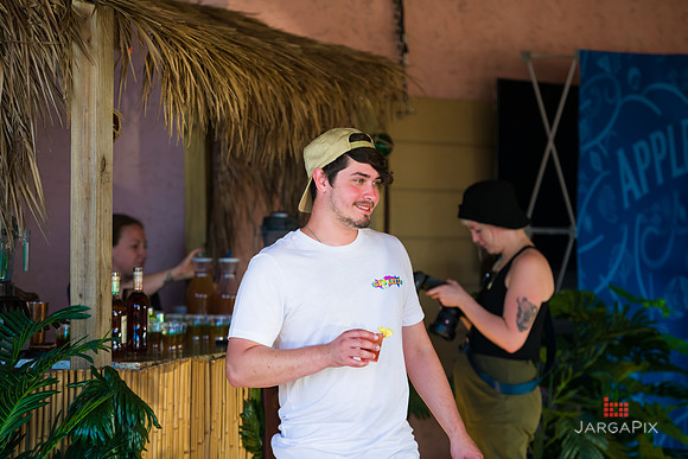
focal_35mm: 122
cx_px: 344
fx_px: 2332
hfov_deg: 16.8
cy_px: 230
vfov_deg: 11.2
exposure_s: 1/500
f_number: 3.2
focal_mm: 122
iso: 500
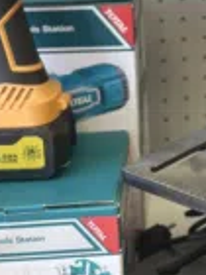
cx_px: 281
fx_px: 1087
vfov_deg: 14.1
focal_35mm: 137
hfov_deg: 10.5
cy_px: -12
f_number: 1.78
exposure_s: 1/172
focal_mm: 6.86
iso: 100
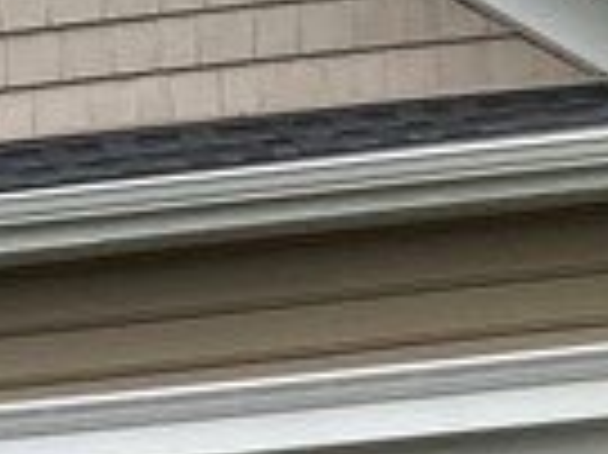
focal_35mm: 213
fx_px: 3738
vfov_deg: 6.1
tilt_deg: -9.8
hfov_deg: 7.8
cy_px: 1627
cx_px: -1351
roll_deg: +4.1
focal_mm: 3.99
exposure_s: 1/1517
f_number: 1.8
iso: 20
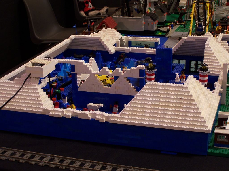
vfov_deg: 21.9
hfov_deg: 29.0
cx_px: 114
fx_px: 443
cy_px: 86
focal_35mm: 67
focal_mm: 11.1
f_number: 3.2
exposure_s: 1/2
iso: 80
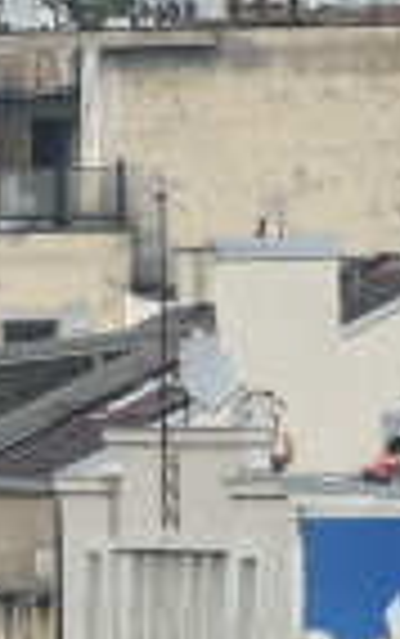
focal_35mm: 812
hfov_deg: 1.6
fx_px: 14134
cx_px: -243
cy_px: 2030
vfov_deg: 2.5
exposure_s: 1/2000
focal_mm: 70
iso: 800
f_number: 6.3
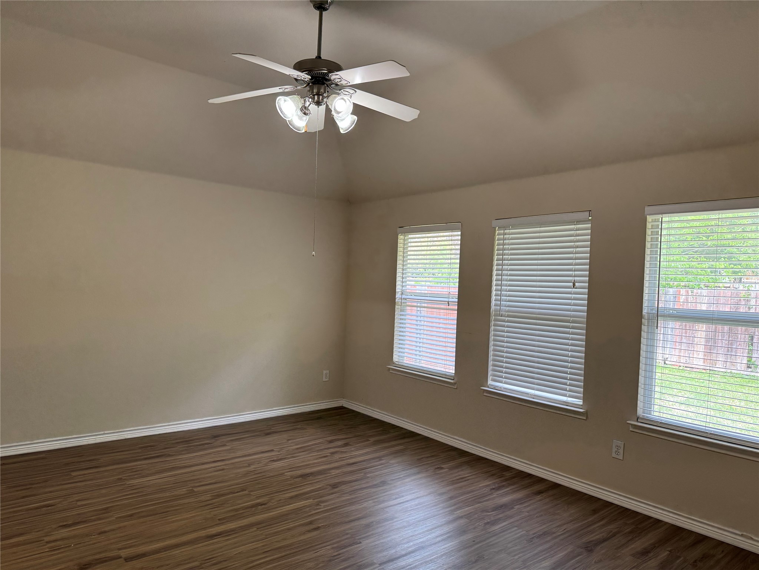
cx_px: 380
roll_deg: -1.6
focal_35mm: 24
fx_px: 526
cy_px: 285
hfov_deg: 71.6
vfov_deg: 56.8
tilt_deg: -0.8
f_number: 1.78
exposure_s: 1/120
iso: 125
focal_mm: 6.76
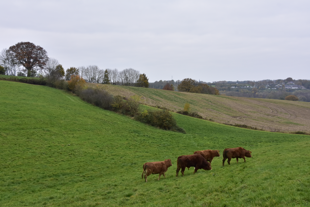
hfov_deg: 41.1
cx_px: 155
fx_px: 414
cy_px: 104
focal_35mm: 48
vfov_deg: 28.1
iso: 800
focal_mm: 32
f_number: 9
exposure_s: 1/320
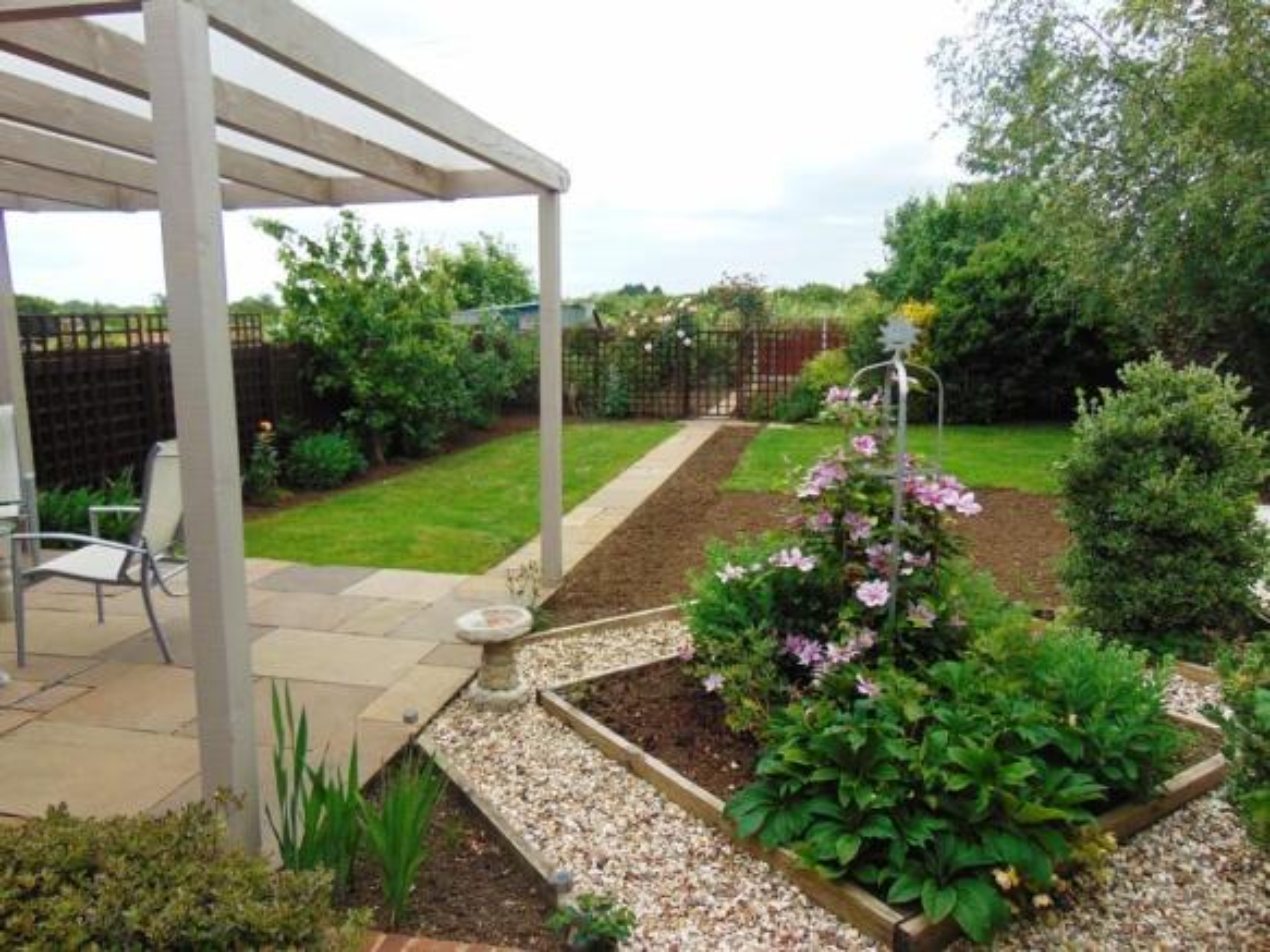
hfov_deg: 69.4
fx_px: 917
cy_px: 476
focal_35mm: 25
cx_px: 635
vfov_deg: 54.9
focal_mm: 4.5
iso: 80
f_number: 3
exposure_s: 1/500
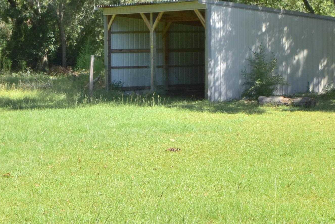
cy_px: 63
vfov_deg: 16.8
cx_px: 144
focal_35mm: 81
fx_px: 754
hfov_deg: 25.0
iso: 200
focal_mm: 24
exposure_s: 1/640
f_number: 4.5
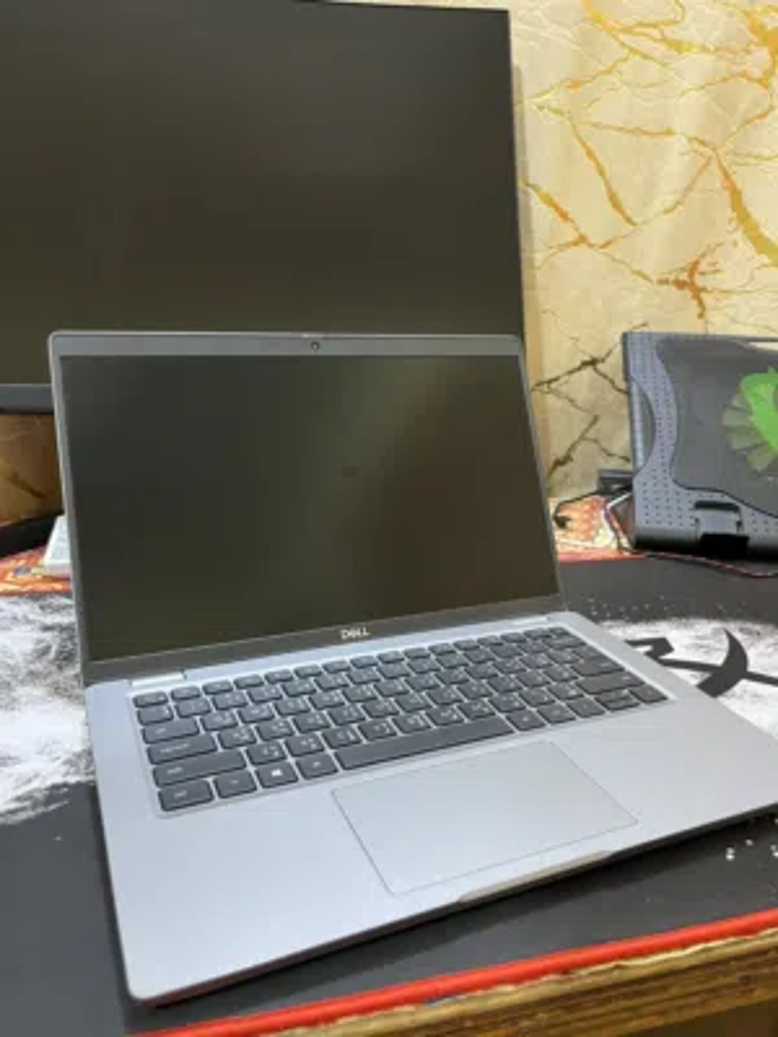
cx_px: 389
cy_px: 518
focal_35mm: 26
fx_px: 779
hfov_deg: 53.1
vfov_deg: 67.3
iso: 500
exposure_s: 1/33
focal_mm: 5.1
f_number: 1.6
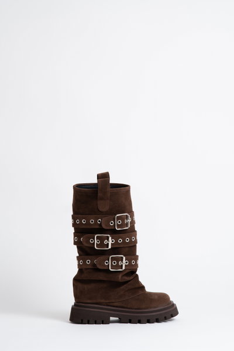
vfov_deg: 16.1
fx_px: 1243
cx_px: 117
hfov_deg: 10.8
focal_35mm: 128
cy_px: 176
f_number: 5.6
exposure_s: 1/90
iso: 100
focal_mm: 85
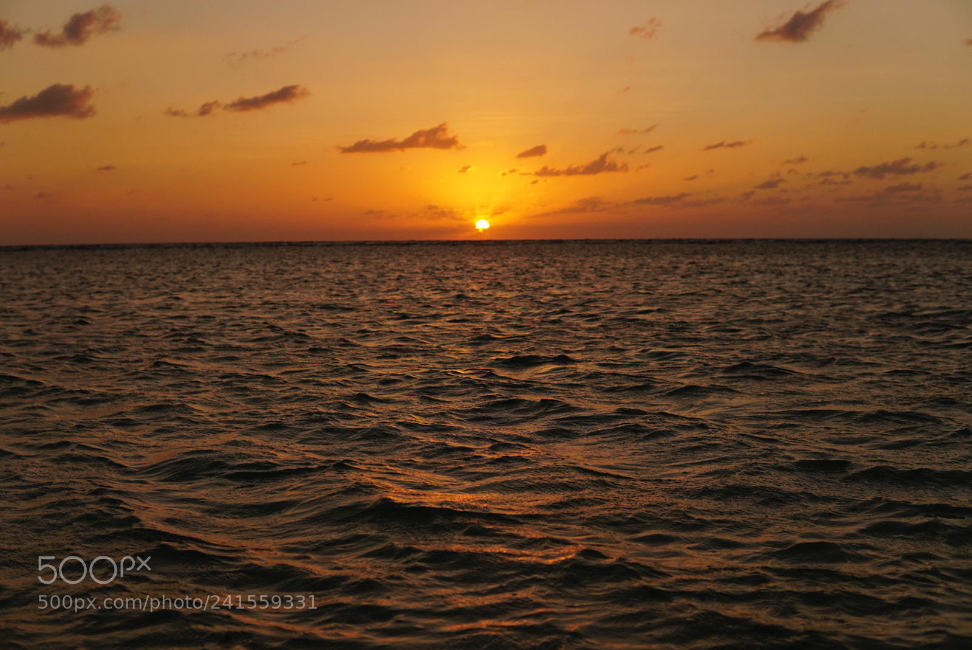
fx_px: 1216
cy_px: 325
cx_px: 486
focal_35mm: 45
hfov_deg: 43.6
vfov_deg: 29.9
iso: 125
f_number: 2.8
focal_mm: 30
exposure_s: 1/1600
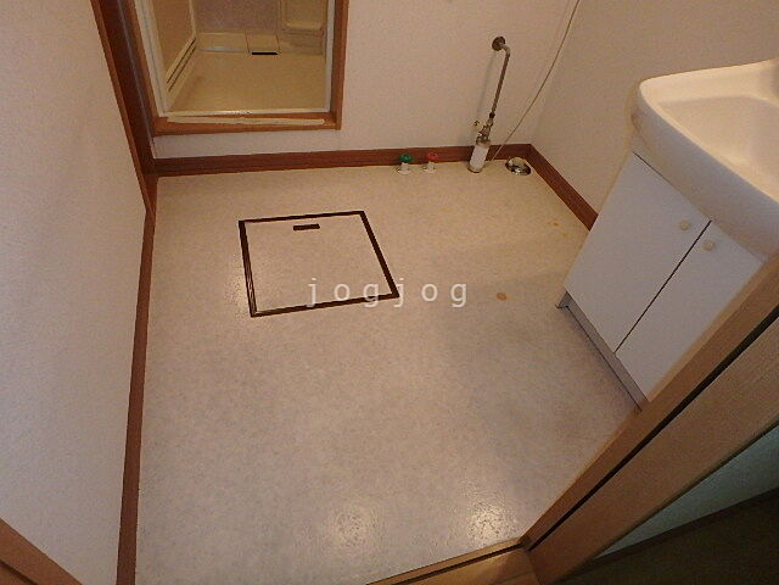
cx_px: 390
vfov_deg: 63.4
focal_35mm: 21
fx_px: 473
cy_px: 292
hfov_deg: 79.0
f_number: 3.5
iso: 800
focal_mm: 3.7
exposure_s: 1/100
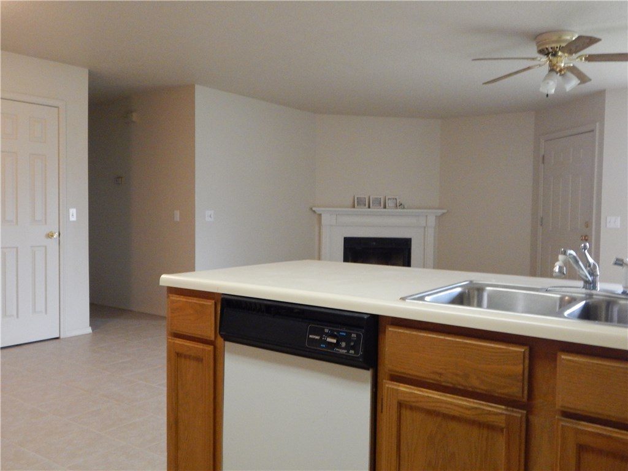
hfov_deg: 58.4
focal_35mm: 31
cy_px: 236
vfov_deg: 45.4
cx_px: 314
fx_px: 562
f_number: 3.2
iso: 200
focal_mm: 5.6
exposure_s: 1/13
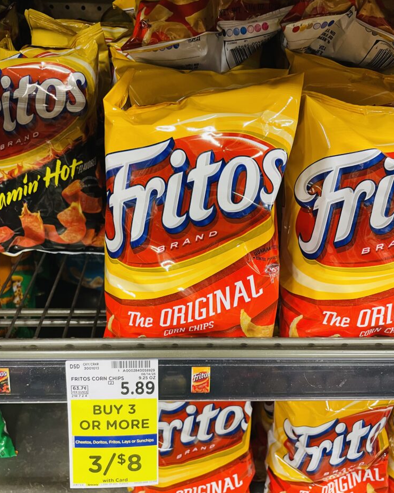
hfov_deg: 51.5
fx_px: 408
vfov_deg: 62.2
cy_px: 264
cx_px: 198
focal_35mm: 28
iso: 160
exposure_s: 1/60
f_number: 1.6
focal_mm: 4.2
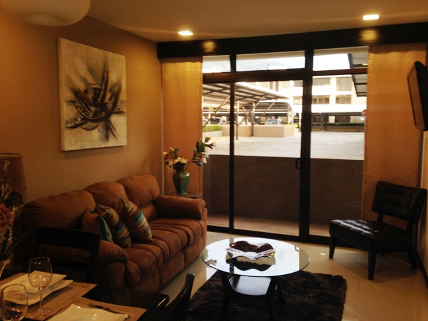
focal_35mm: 33
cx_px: 214
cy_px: 160
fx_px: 408
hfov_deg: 55.4
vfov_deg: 42.9
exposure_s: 1/20
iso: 64
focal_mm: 4.12
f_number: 2.4
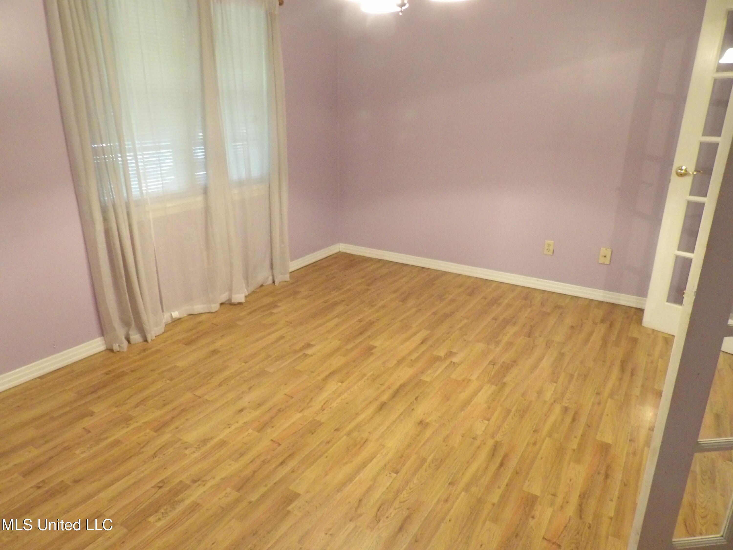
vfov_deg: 56.8
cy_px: 275
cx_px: 366
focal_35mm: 24
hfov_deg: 71.6
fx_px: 508
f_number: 3.2
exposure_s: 1/12
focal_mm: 4.3
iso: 800
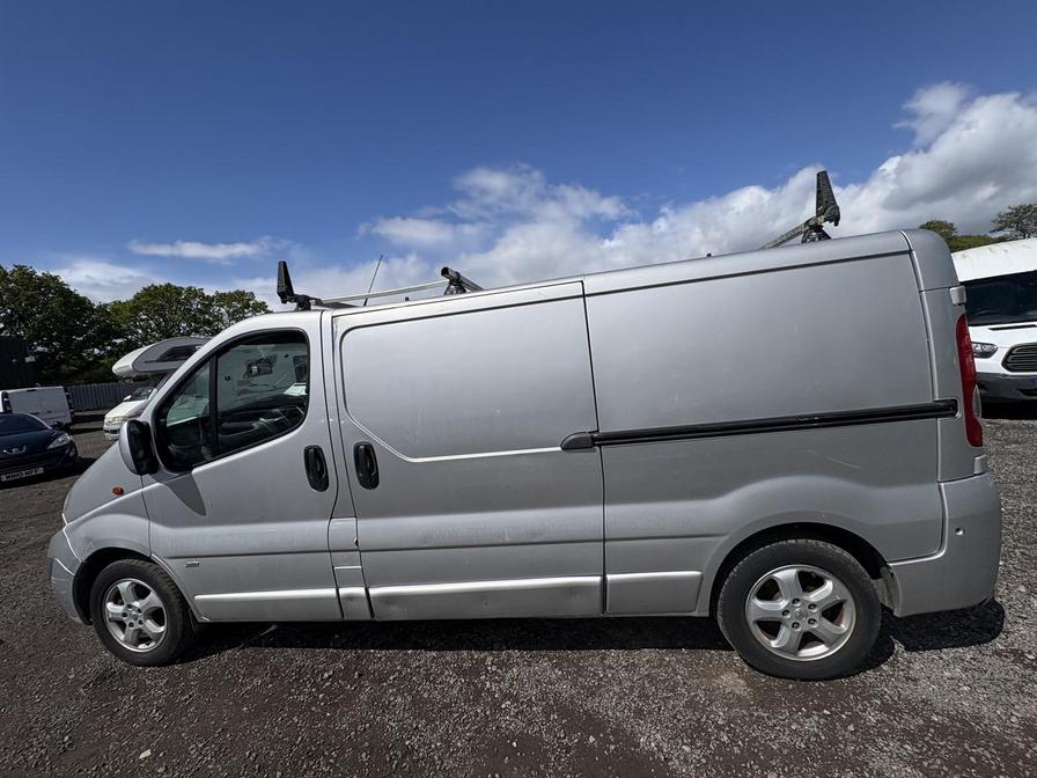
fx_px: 419
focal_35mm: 14
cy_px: 389
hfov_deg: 102.1
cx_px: 518
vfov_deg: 85.7
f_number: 2.2
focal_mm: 2.22
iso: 50
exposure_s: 1/6135
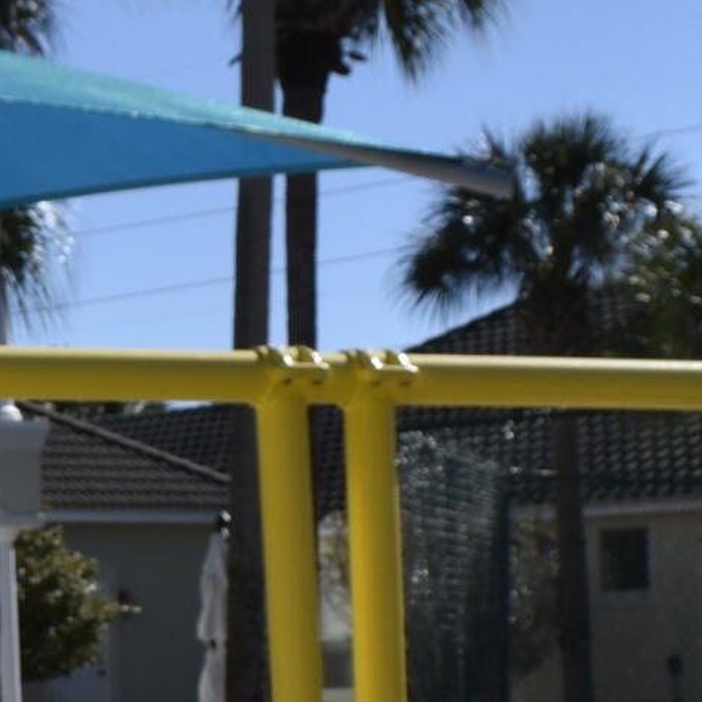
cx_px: -344
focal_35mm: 145
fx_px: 3327
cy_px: 738
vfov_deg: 11.9
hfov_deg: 11.5
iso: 100
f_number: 6.3
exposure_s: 1/800
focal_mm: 18
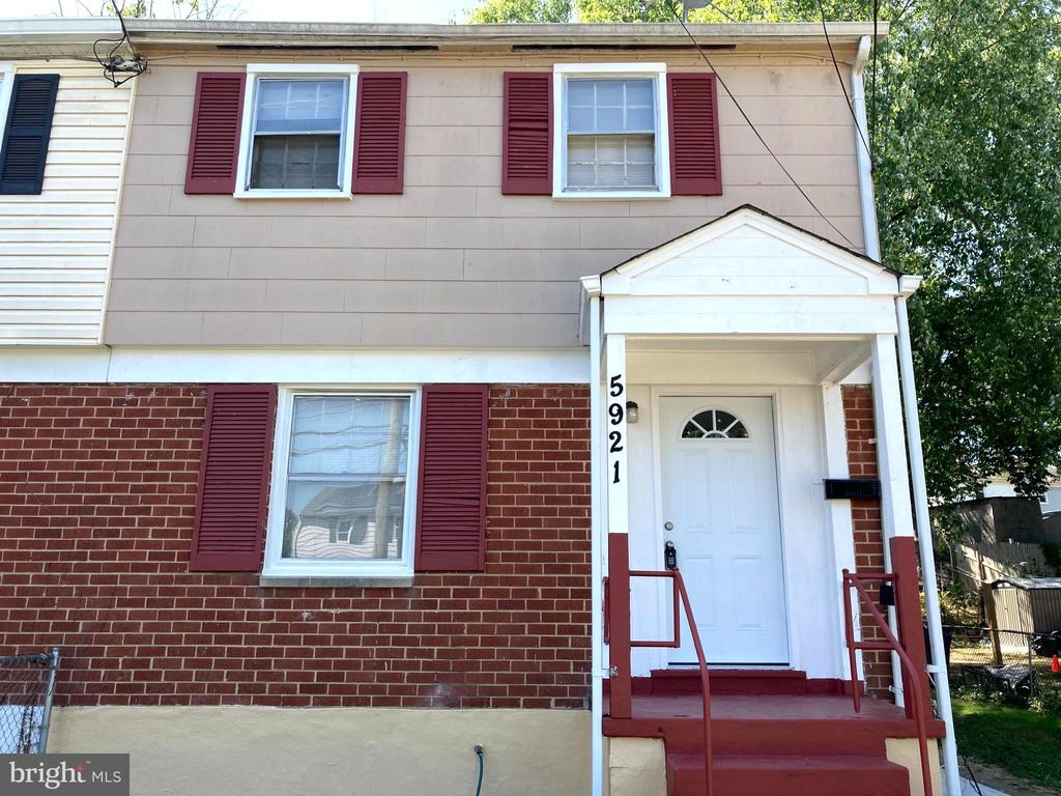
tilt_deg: +15.1
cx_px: 530
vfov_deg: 49.7
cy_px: 398
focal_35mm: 28
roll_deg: -1.0
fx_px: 858
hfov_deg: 63.4
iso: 20
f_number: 1.8
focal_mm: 3.99
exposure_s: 1/571
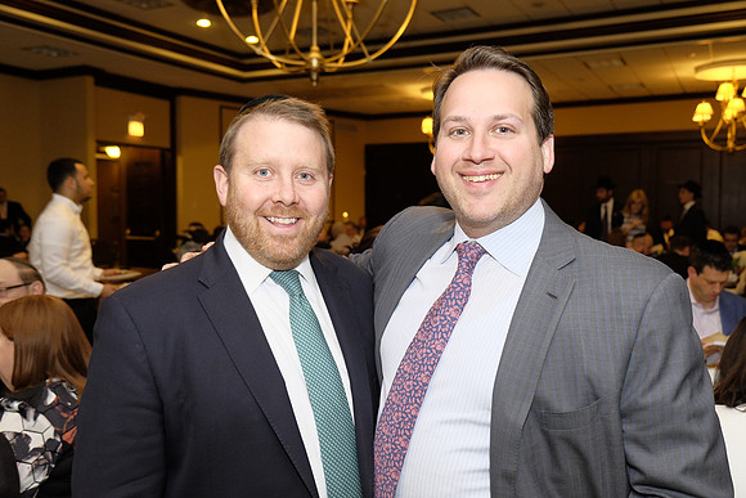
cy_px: 249
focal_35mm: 32
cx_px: 373
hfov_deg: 58.7
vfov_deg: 41.1
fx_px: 663
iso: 1250
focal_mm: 21.4
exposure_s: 1/180
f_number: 3.2
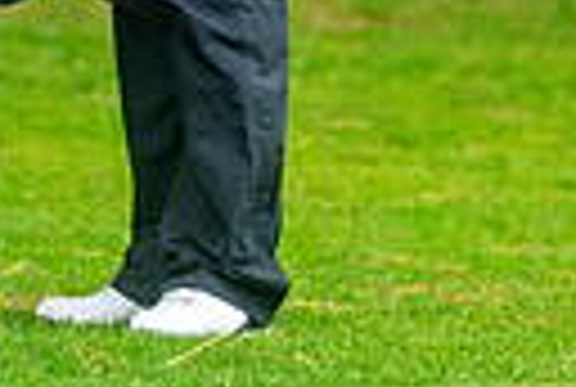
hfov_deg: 1.3
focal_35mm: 1616
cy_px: -367
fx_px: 25916
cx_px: -61
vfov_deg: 0.9
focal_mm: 300
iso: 1000
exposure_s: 1/250
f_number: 4
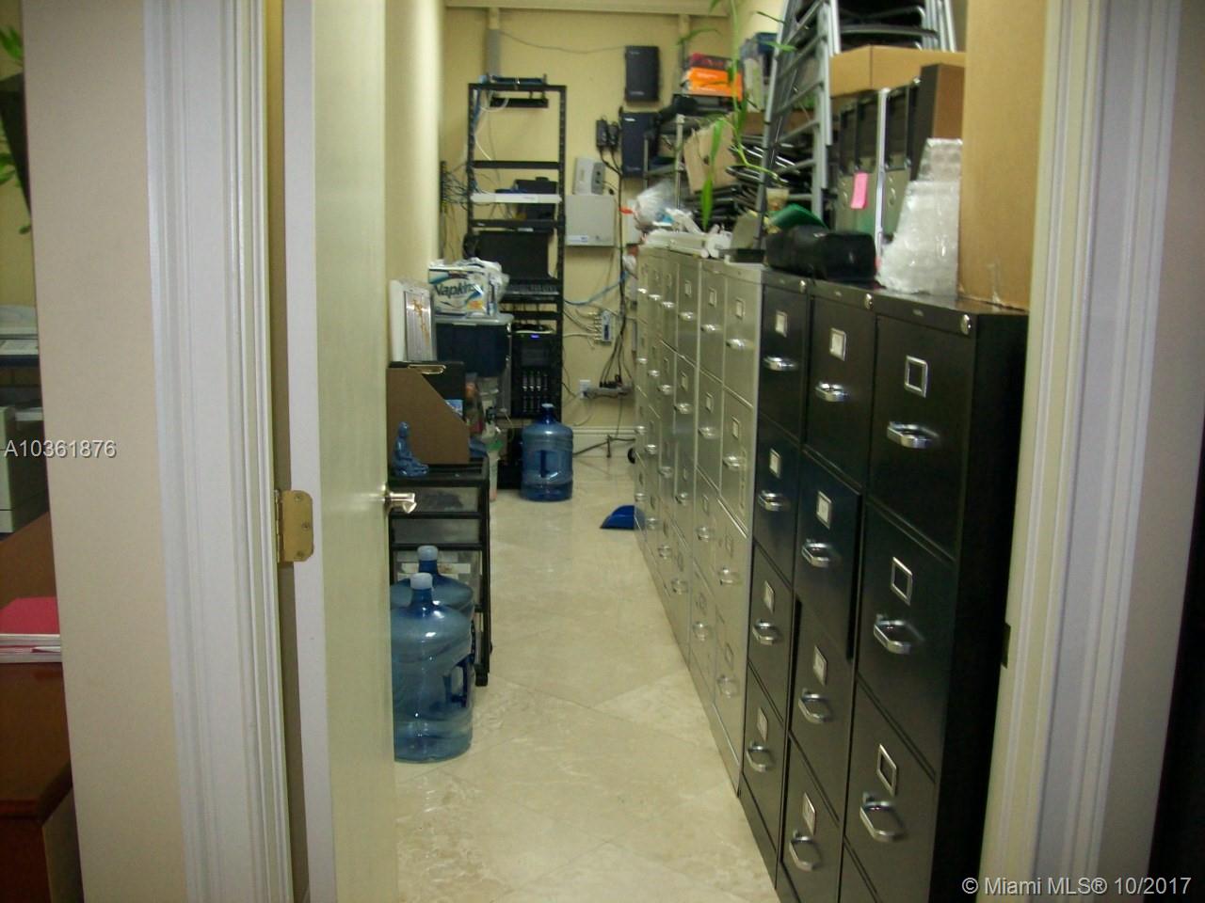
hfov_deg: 51.4
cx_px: 602
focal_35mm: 36
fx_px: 1253
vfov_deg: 39.7
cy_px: 452
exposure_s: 1/64
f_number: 2.7
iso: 200
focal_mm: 6
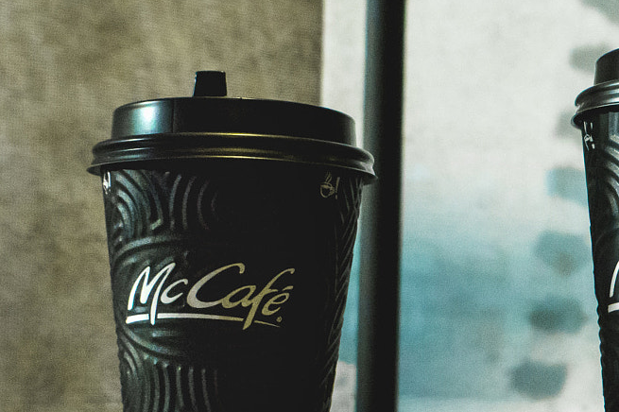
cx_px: 415
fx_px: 1134
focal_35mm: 66
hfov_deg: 30.3
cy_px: 265
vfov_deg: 20.5
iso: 6400
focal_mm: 18
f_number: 5.6
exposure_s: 1/4000
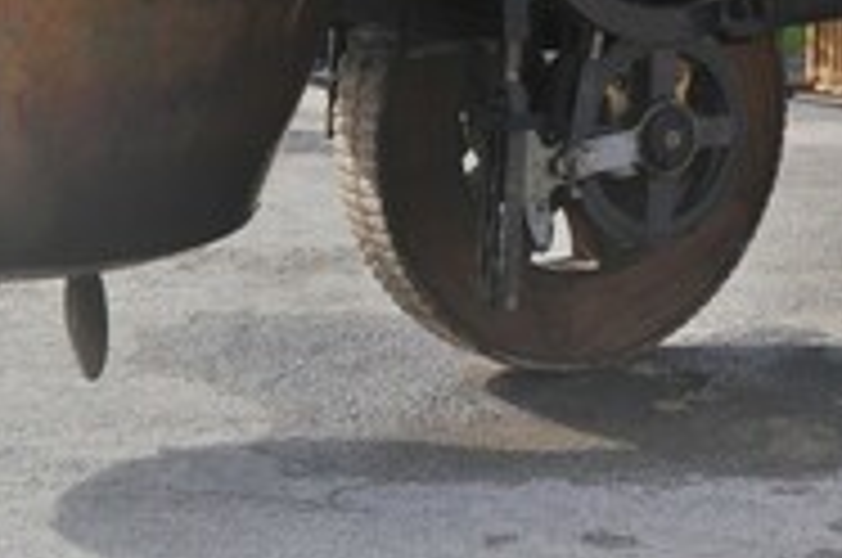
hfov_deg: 18.9
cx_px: 801
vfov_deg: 12.3
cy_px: -268
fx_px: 2475
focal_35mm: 106
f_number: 9
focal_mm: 22
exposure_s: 1/320
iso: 200
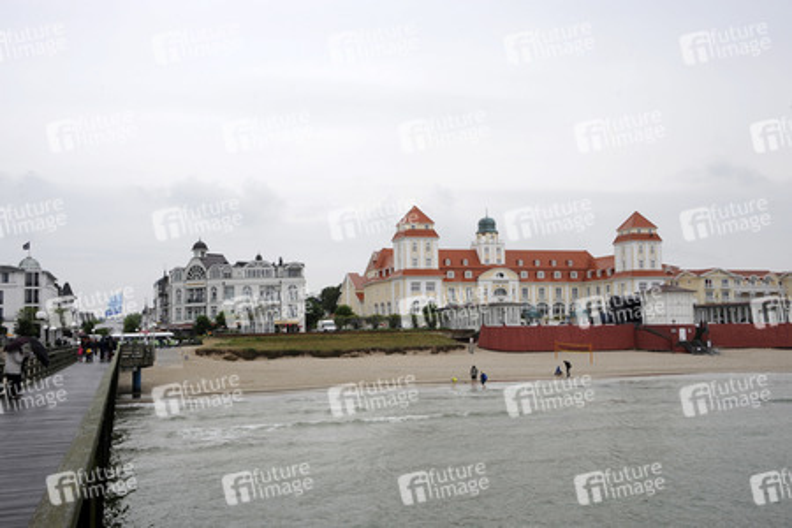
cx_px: 396
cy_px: 264
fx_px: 924
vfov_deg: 31.9
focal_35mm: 42
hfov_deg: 46.4
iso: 400
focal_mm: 42
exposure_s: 1/320
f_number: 10
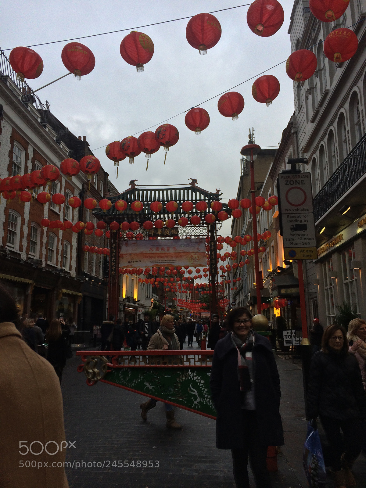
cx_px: 183
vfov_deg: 61.7
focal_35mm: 29
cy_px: 244
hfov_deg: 48.2
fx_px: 409
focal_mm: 4.15
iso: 32
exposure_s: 1/488
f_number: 2.2
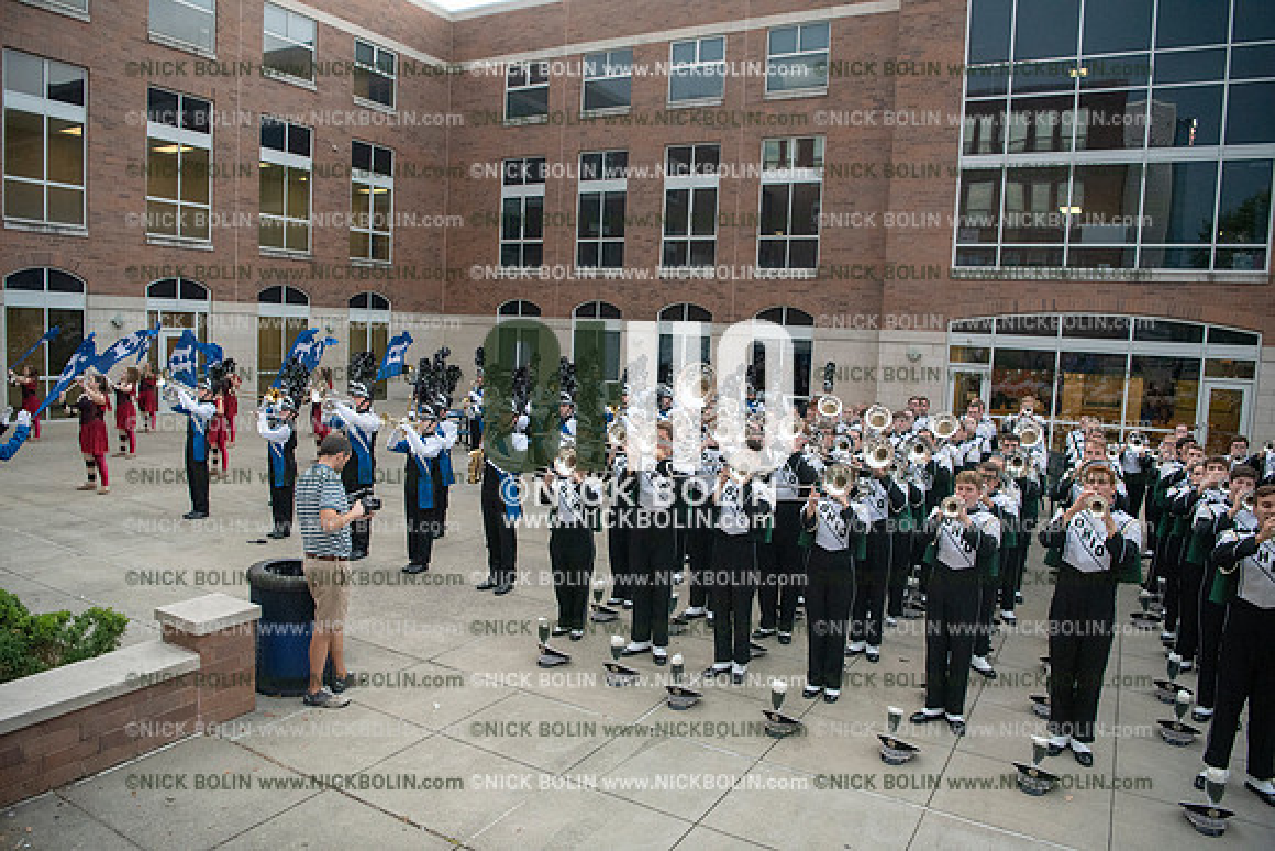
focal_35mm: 24
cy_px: 426
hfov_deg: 73.7
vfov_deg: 53.2
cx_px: 638
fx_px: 850
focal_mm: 24
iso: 3200
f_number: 3.5
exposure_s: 1/1600
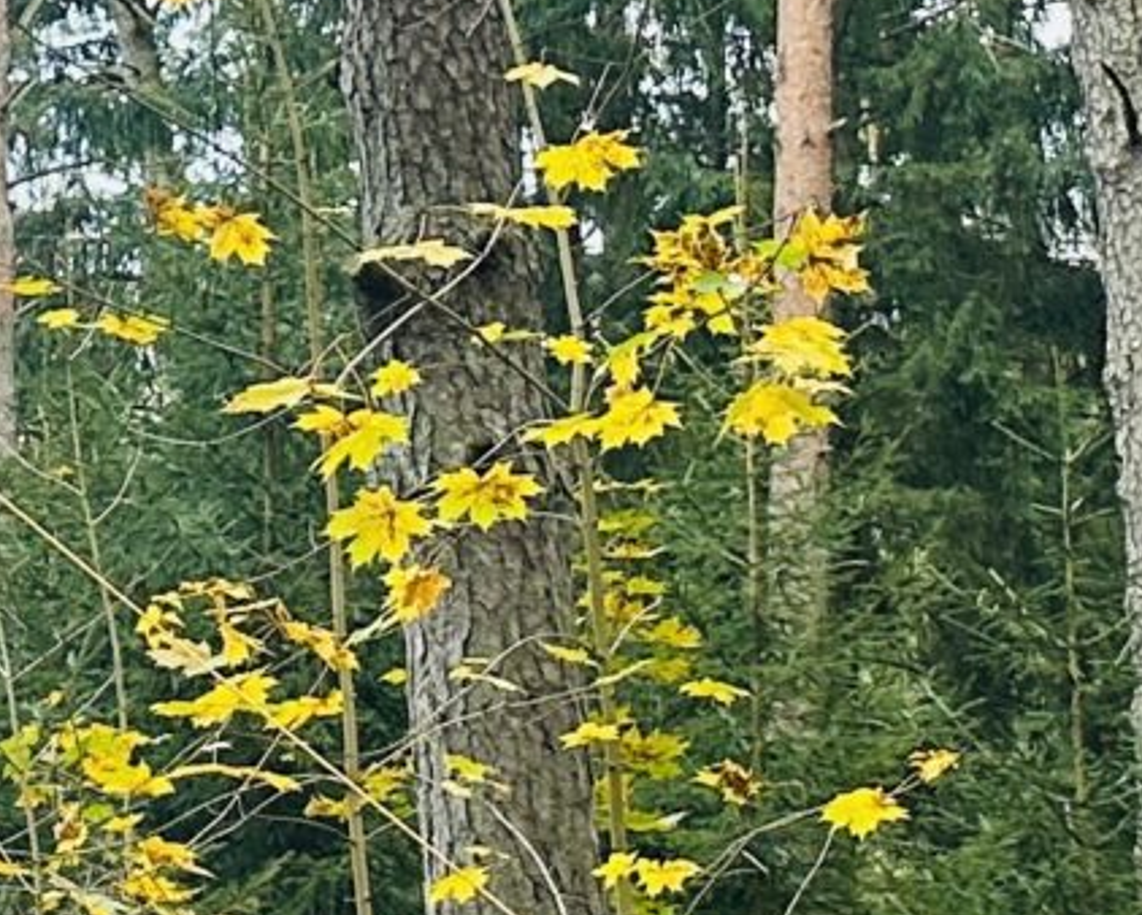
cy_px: 1083
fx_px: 4802
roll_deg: +0.8
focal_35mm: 142
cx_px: -2138
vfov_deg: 10.7
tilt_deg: +5.3
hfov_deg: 10.3
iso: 100
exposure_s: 1/157
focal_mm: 6.86
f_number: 1.78
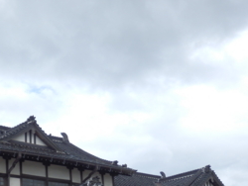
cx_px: 38
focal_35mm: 54
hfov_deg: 34.1
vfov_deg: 26.3
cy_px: 163
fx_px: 387
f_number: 3.3
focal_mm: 5.5
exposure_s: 1/640
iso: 80
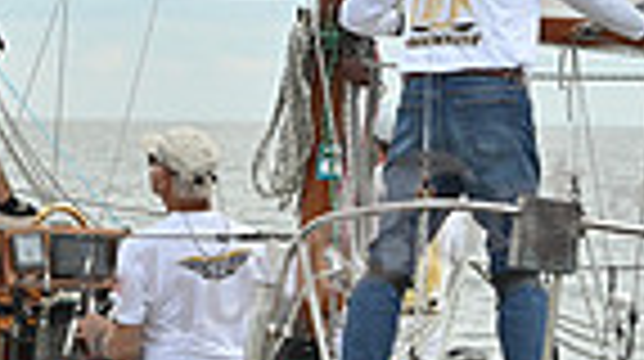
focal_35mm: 298
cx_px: -158
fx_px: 5082
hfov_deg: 7.2
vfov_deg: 4.1
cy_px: 74
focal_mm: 70
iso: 320
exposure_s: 1/1250
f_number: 6.3
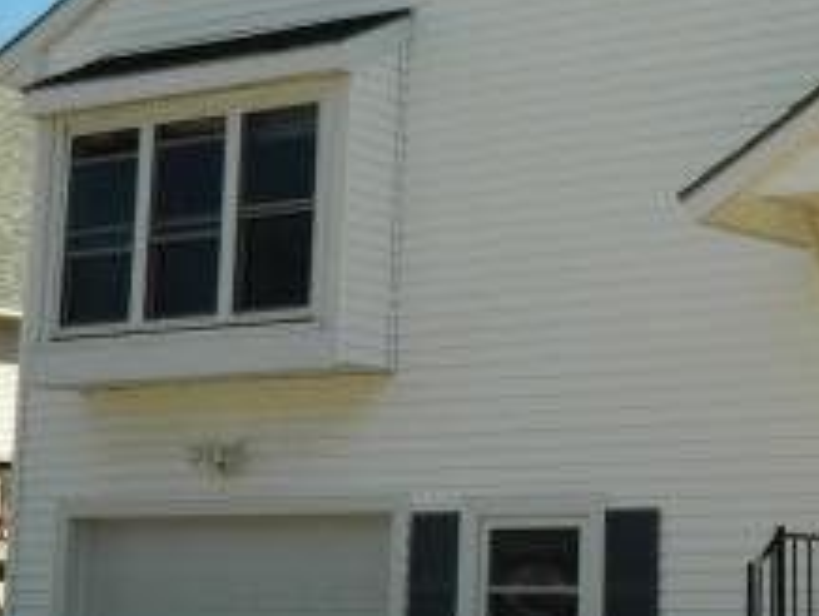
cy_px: 289
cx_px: 898
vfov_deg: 15.9
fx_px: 2203
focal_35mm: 93
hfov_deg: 20.1
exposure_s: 1/800
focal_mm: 6.2
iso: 80
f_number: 3.3
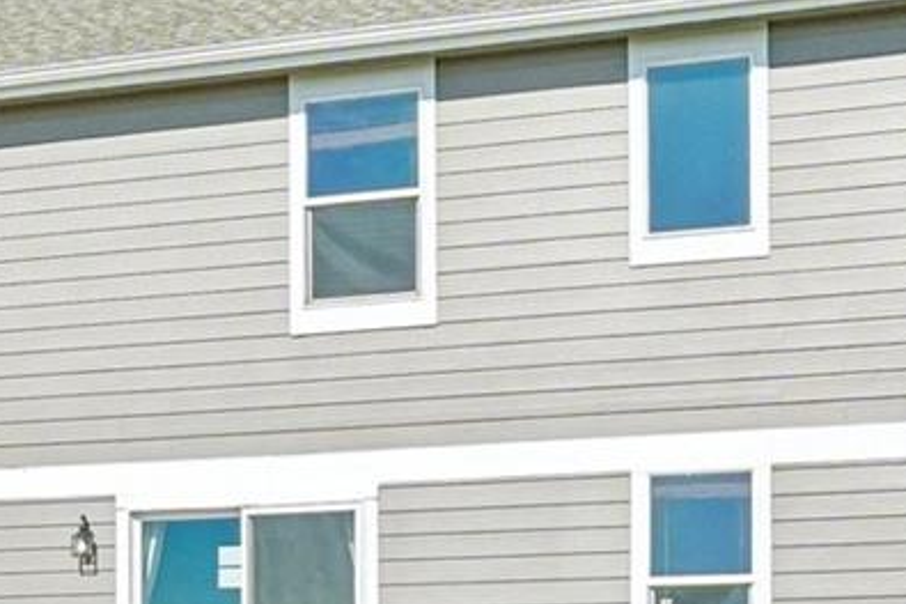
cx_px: 243
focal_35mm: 79
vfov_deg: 17.1
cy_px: 466
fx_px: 1988
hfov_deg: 25.4
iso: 400
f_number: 8
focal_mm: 13
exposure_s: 1/1600
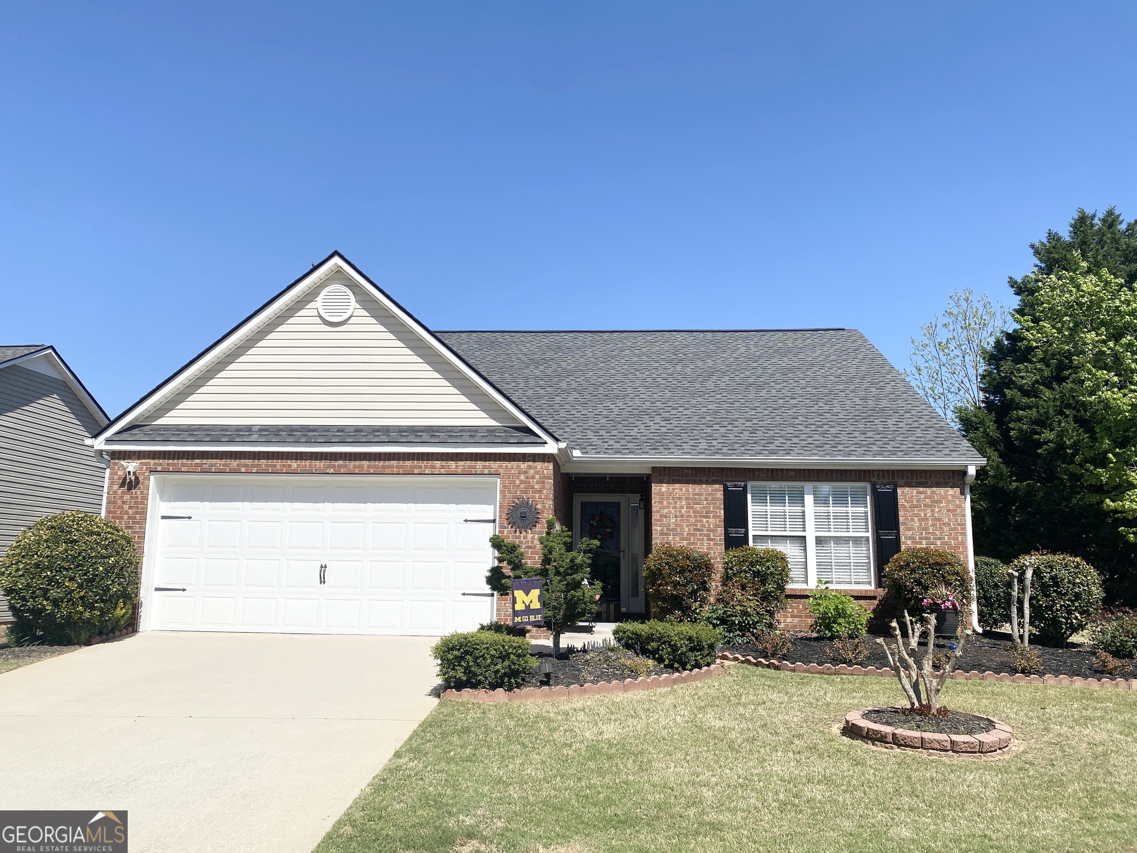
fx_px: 854
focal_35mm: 26
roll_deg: -1.2
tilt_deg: +11.2
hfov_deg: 67.3
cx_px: 568
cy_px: 426
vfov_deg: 53.1
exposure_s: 1/4115
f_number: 1.8
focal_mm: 4.25
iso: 32
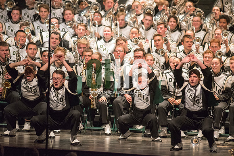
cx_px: 117
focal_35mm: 300
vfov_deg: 4.6
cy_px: 78
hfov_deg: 6.9
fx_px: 1950
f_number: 2.8
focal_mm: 300
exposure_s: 1/500
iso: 4000
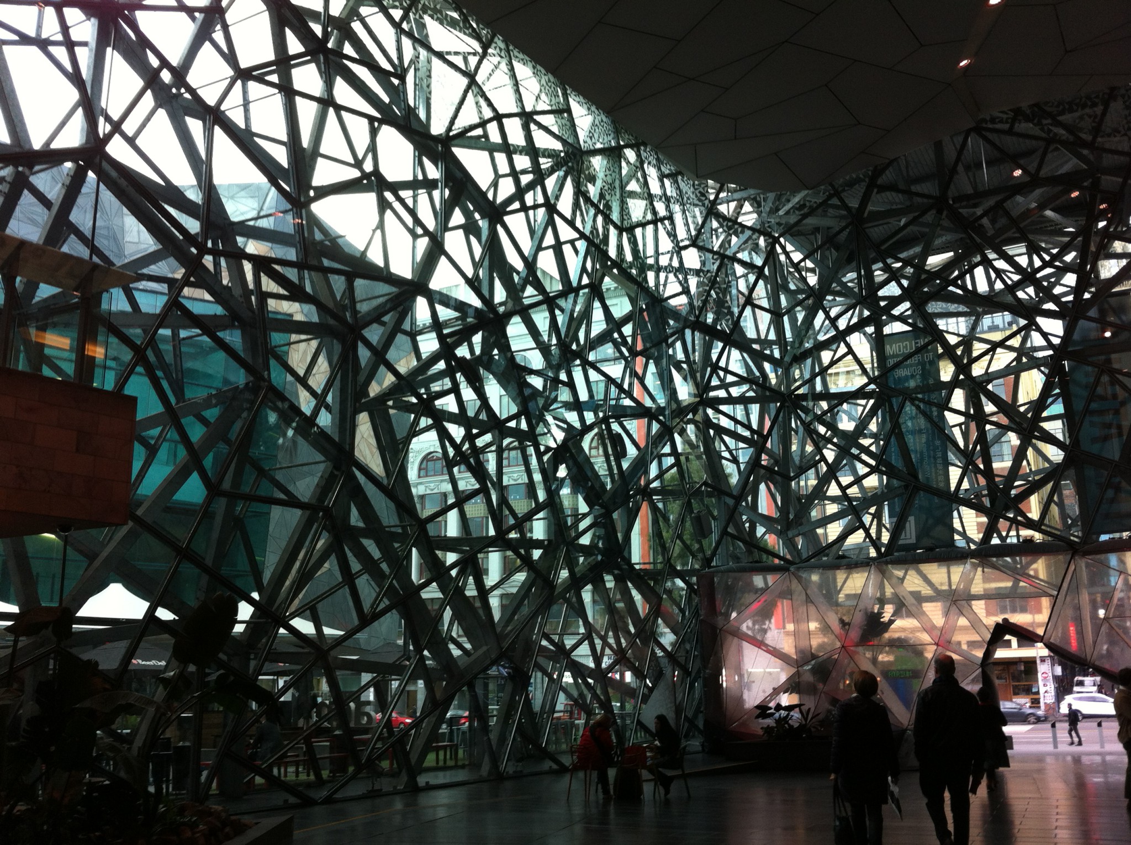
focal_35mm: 35
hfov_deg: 52.7
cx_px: 566
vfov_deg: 40.6
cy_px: 422
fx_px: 1142
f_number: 2.8
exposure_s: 1/30
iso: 80
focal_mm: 3.85
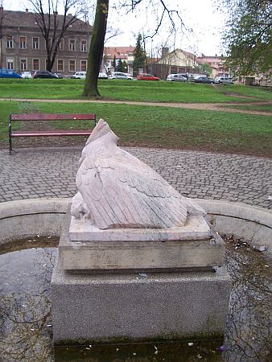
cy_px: 181
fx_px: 356
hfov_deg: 41.8
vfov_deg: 53.9
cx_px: 136
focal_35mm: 34
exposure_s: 1/180
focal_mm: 5.6
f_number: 2.7
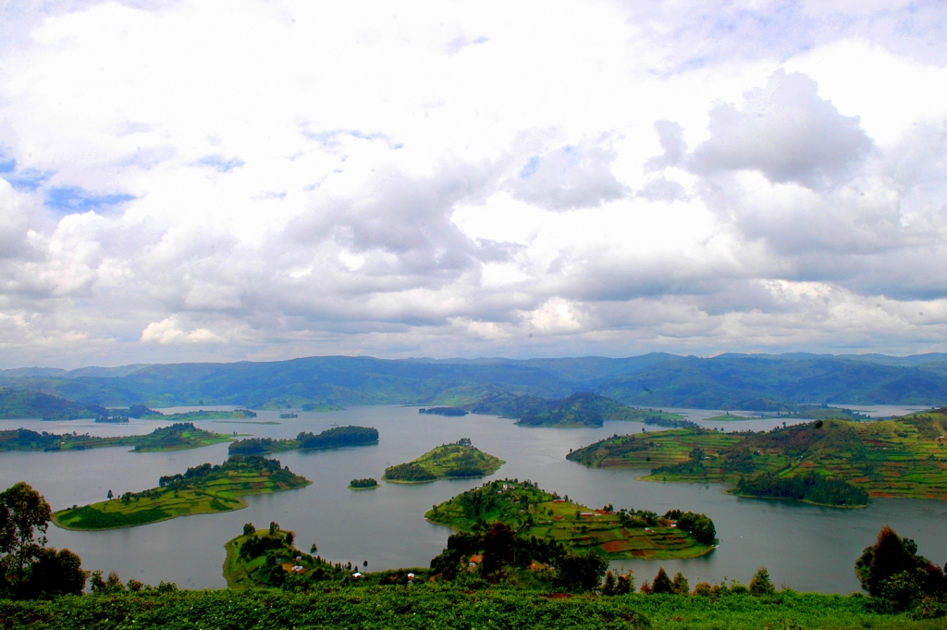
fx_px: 670
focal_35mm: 26
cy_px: 315
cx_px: 474
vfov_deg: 50.3
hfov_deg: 70.5
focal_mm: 17
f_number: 10
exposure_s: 1/200
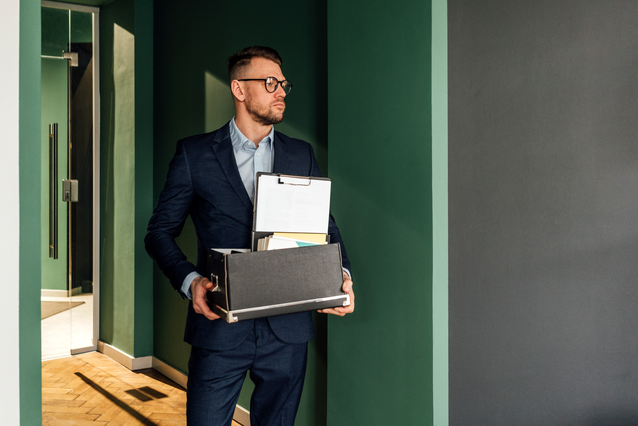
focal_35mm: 35
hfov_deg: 54.4
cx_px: 319
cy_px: 213
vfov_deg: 37.9
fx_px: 620
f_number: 3.5
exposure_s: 1/20
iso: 1600
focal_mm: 35
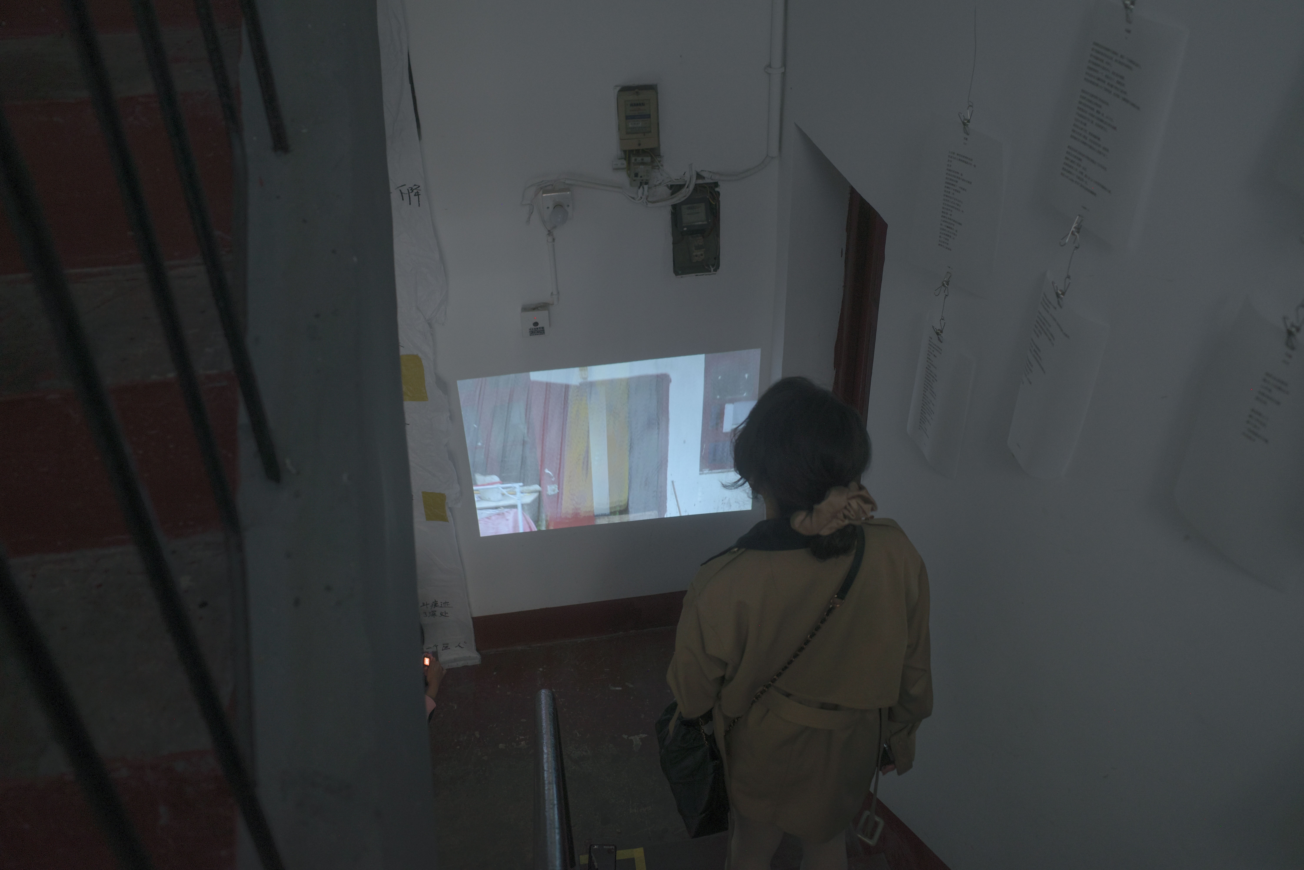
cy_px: 435
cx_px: 652
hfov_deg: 65.5
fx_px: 1014
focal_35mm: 28
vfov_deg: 46.4
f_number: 2.8
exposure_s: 1/13
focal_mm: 18.3
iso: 320
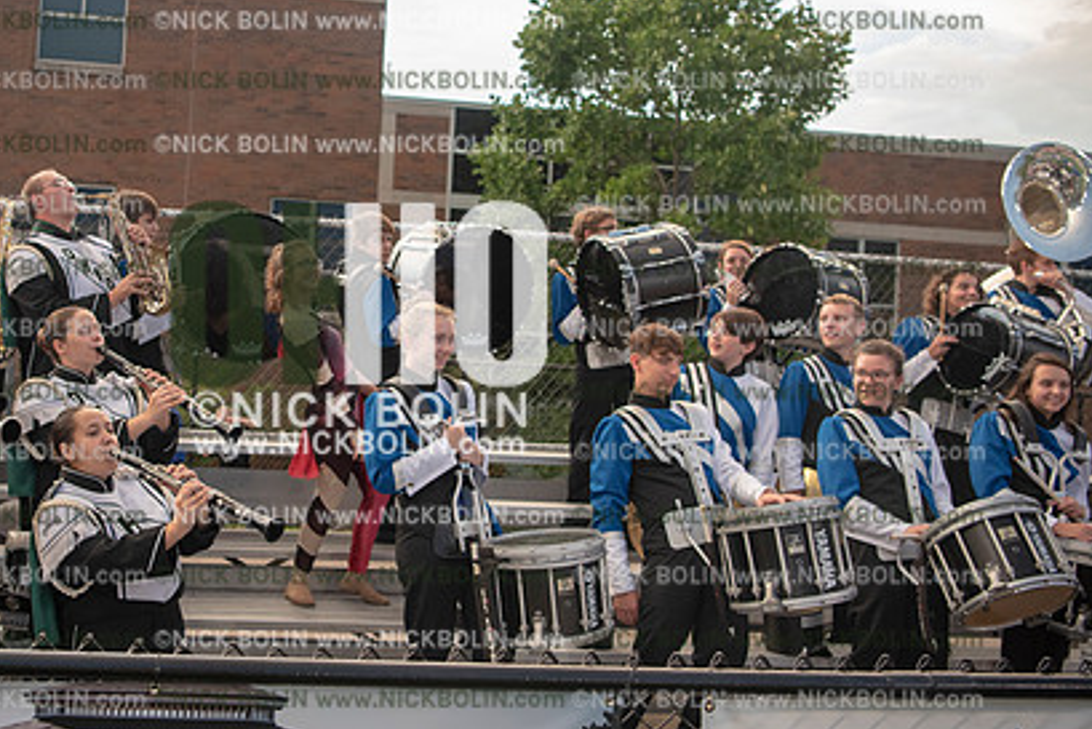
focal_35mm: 44
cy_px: 330
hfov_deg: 43.8
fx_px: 1335
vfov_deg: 30.5
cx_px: 358
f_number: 3.2
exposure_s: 1/250
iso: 800
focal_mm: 31
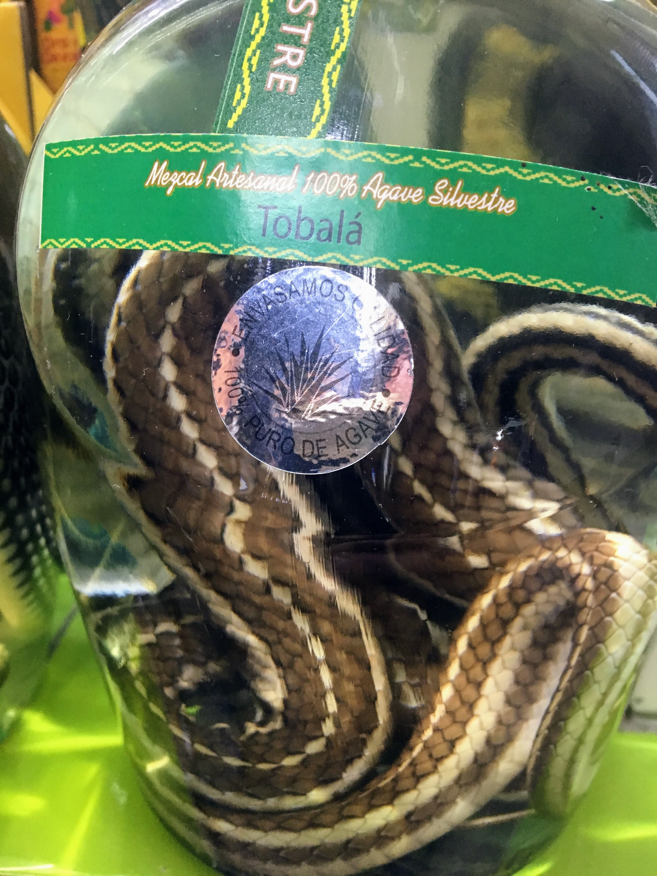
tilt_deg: -21.3
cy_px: 438
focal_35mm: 29
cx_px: 328
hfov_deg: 48.2
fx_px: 734
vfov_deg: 61.7
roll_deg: -0.9
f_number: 2.2
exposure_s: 1/30
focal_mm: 4.15
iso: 160
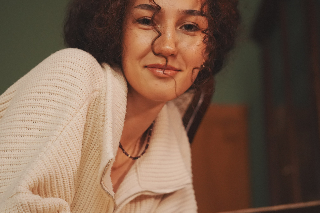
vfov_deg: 20.3
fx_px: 596
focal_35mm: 67
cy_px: 103
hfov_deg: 30.0
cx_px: 149
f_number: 2.8
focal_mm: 50.8
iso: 5000
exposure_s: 1/160
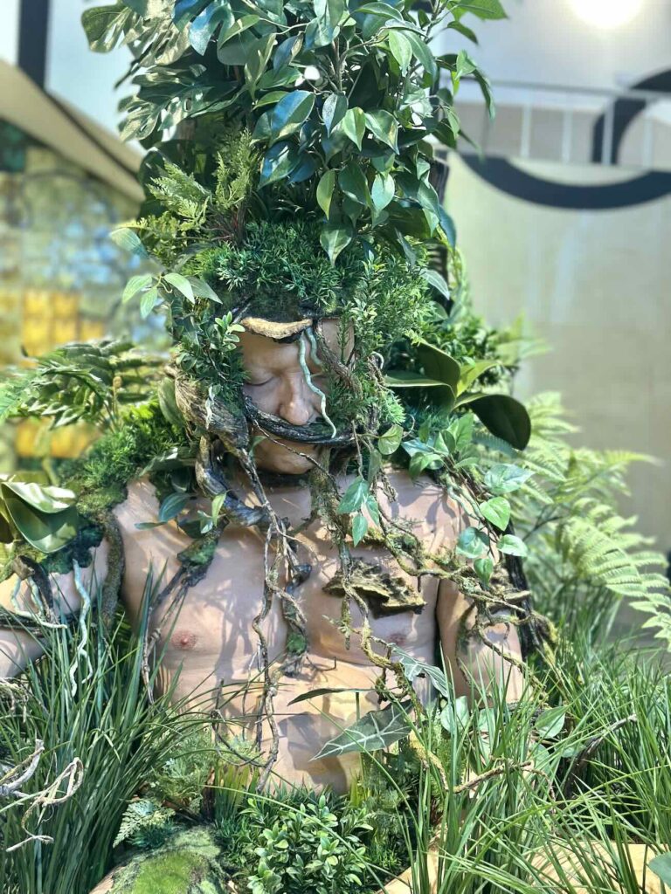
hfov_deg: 30.3
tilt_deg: +0.6
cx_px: 336
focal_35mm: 48
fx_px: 1241
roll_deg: -2.6
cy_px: 447
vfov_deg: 39.7
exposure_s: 1/50
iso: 200
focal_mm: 6.86
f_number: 1.78
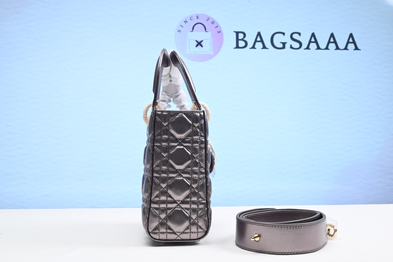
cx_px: 196
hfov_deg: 47.4
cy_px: 131
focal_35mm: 41
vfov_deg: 32.7
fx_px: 448
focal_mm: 41
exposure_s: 1/2
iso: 100
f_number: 16
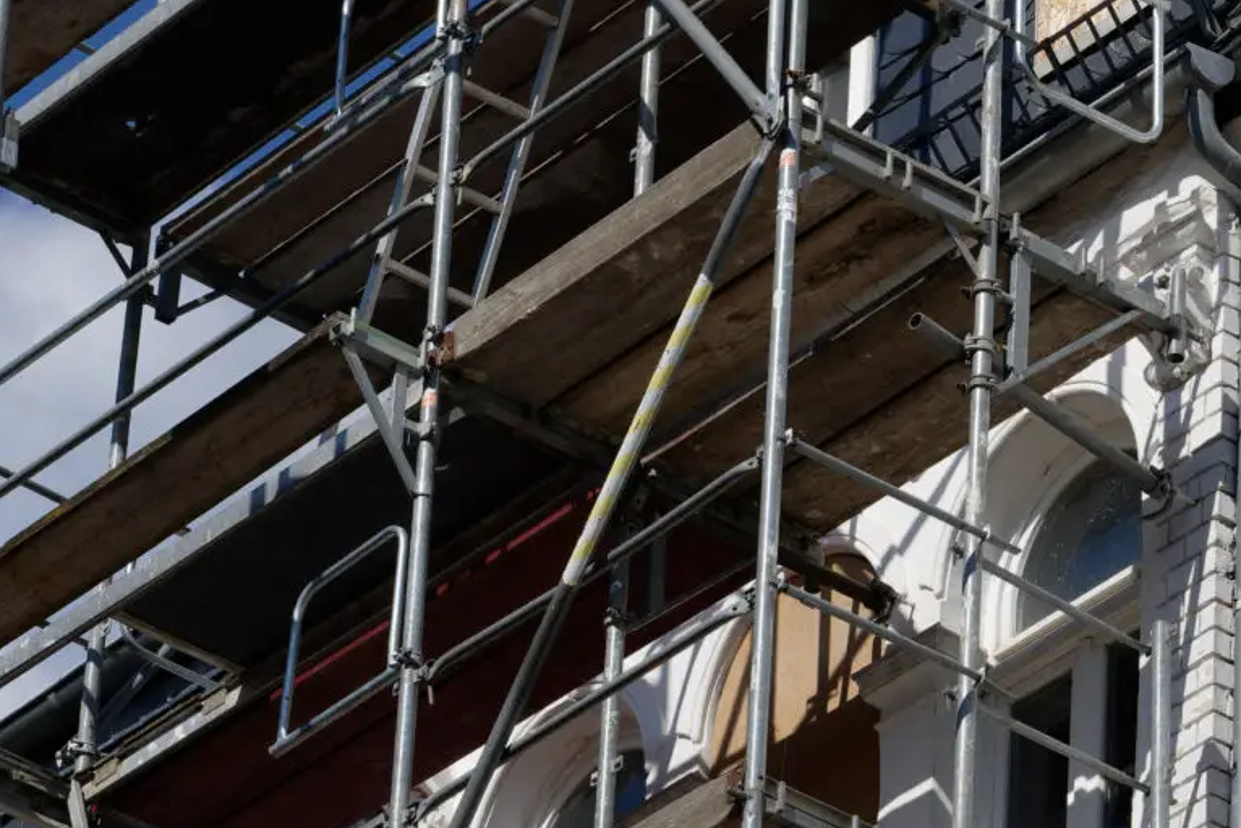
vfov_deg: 4.8
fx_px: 9791
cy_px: 633
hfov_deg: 7.2
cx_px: 1223
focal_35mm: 284
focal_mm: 85
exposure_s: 1/200
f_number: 11
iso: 64
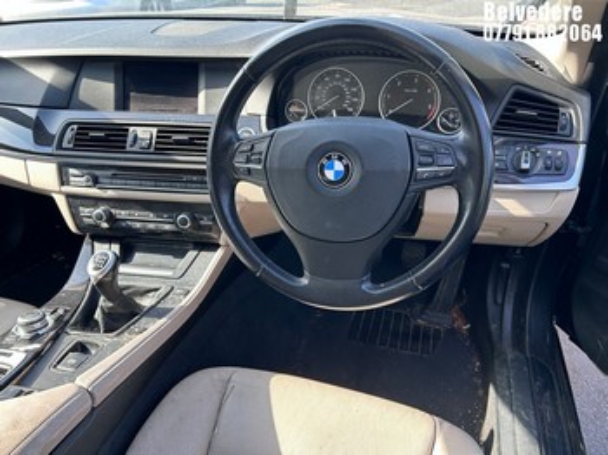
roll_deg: +2.5
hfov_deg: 67.3
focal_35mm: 26
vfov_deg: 53.0
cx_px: 304
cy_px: 228
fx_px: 456
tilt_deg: -33.8
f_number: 1.5
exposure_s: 1/171
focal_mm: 5.7
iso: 50
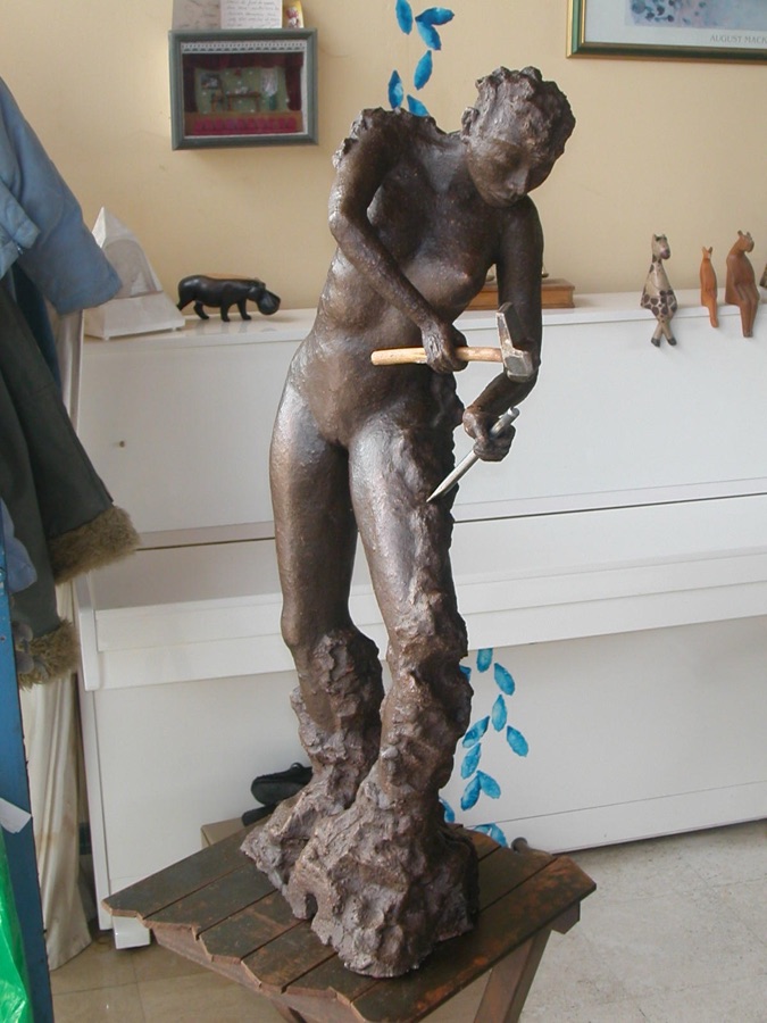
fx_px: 1448
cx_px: 384
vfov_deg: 38.9
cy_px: 512
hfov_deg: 29.7
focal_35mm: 49
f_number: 3.2
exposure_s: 1/30
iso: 100
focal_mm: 7.5
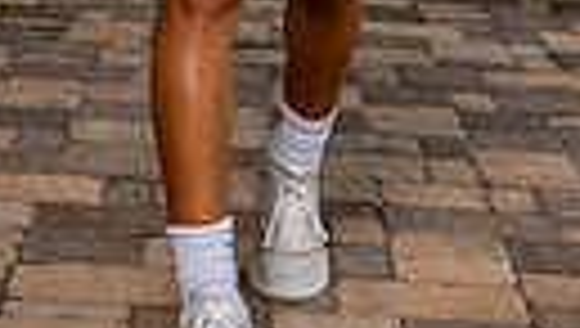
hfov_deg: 13.7
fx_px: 2418
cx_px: 265
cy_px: -539
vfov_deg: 7.2
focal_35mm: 157
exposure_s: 1/200
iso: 250
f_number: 5.6
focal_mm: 43
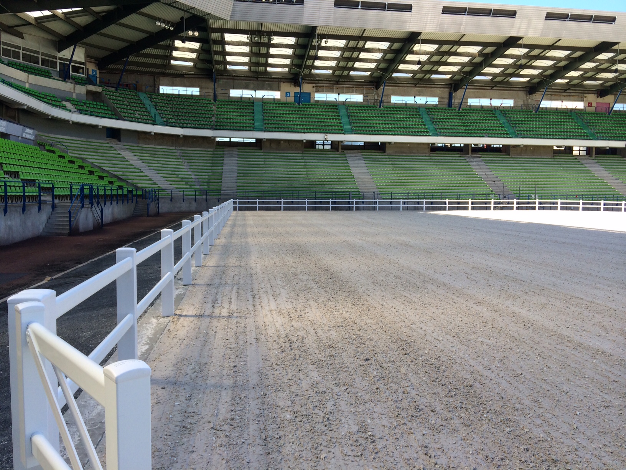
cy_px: 235
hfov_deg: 60.0
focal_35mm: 30
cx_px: 313
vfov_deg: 46.8
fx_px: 543
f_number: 2.2
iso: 32
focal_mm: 4.12
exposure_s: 1/622
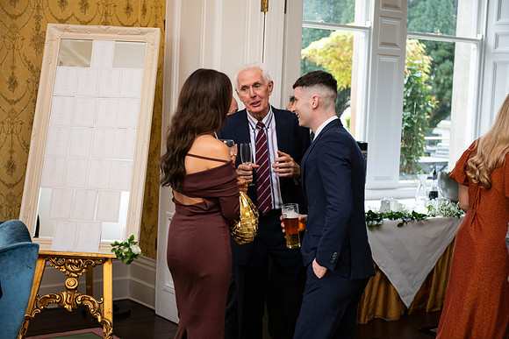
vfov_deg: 21.9
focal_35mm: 62
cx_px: 254
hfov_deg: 32.4
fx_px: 877
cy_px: 170
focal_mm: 62
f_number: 3.5
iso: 800
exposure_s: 1/160
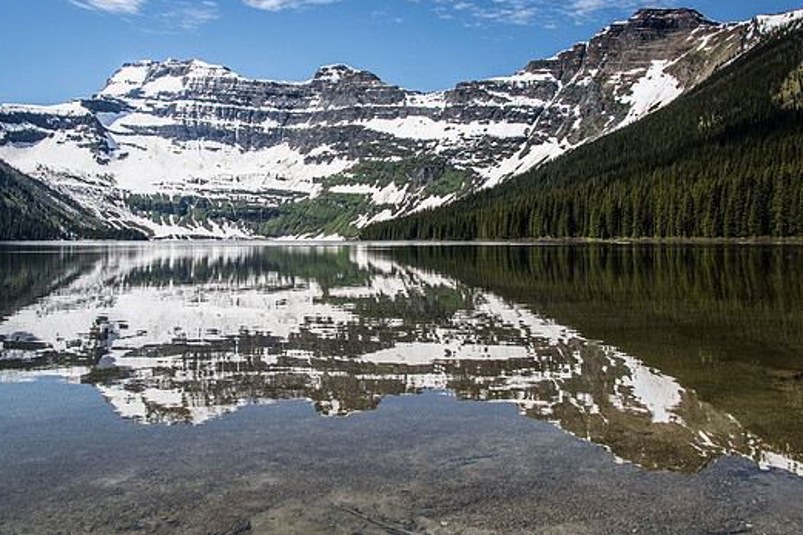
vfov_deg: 41.0
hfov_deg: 58.6
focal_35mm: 32
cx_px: 358
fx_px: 714
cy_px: 238
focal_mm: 28
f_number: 6.3
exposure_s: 1/2500
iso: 500
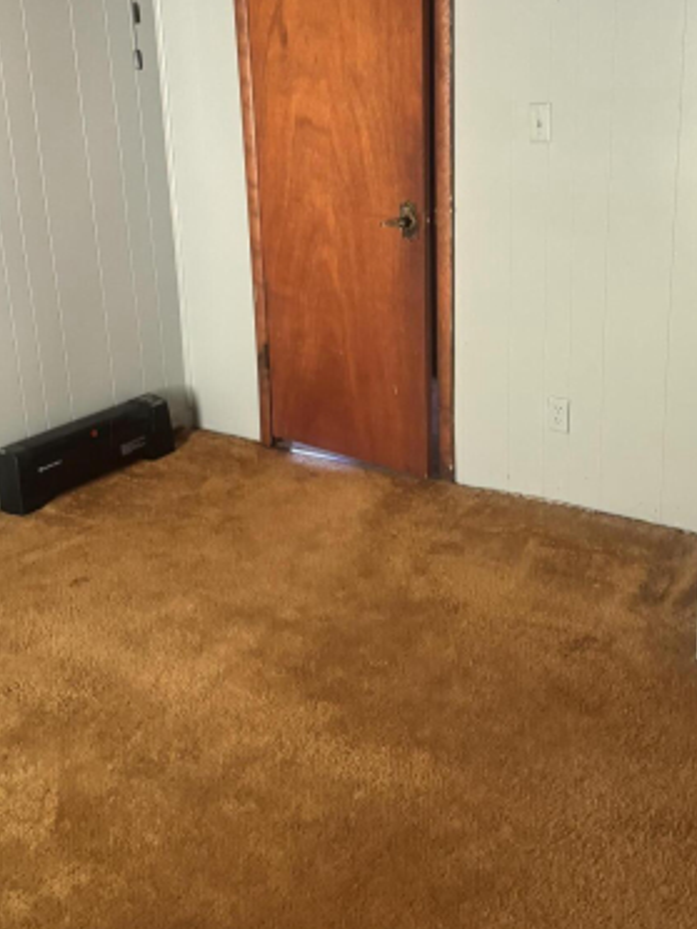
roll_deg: +2.8
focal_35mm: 43
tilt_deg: -18.5
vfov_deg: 43.8
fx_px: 1154
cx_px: 355
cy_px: 413
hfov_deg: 33.6
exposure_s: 1/60
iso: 500
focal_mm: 6.76
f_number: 1.78
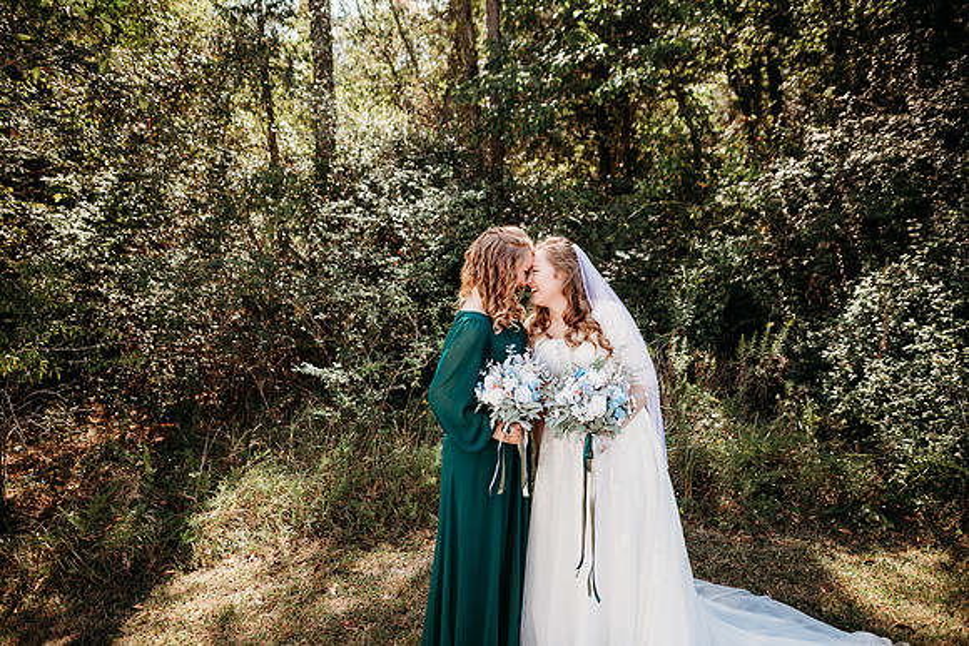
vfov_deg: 53.2
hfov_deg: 73.7
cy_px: 323
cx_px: 484
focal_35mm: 24
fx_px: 646
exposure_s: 1/800
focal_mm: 24
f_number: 2.2
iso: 100
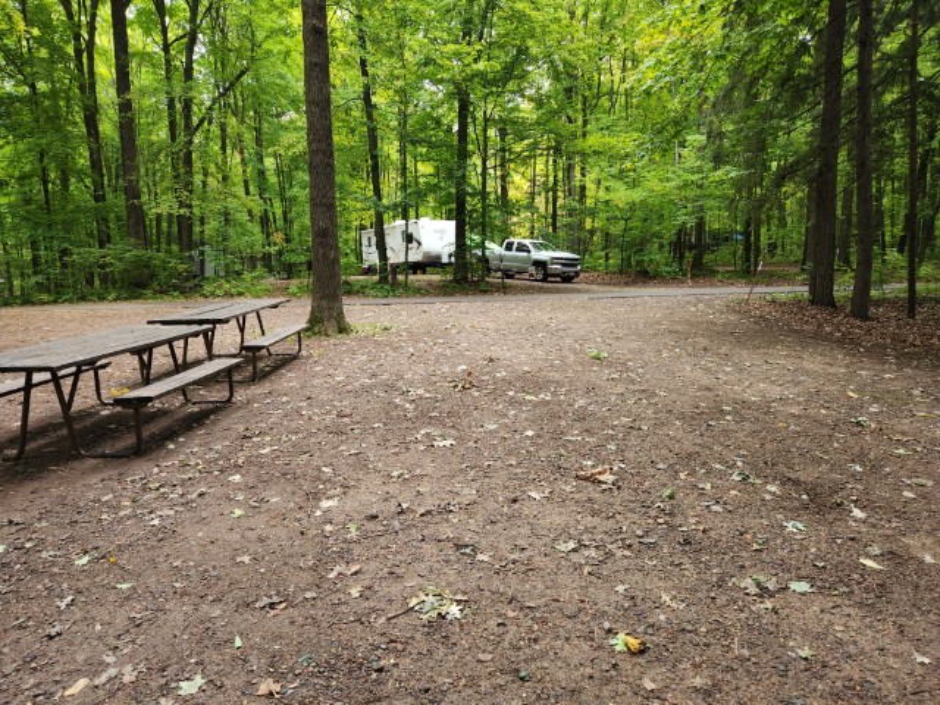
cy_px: 352
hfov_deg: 73.9
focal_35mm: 23
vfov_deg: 58.9
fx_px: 625
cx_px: 470
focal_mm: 5.4
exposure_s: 1/180
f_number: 1.8
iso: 125
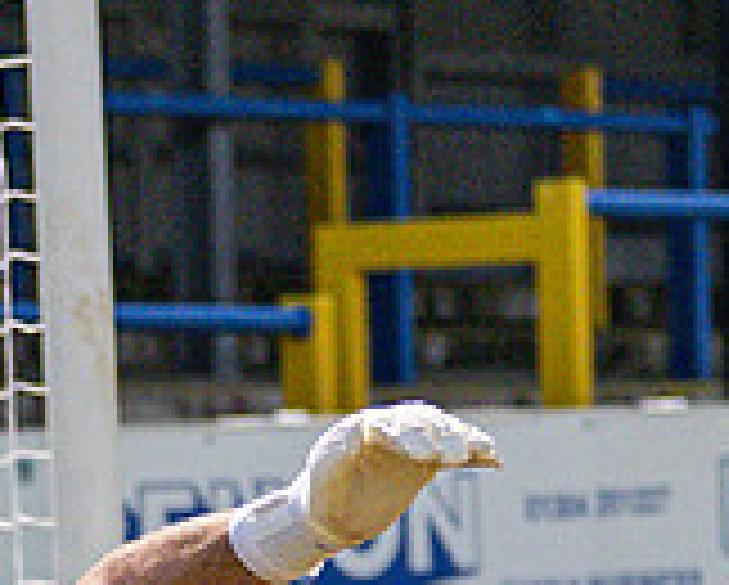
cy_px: 771
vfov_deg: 3.7
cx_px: -181
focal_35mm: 418
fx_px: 9029
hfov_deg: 4.6
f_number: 2.5
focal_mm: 58
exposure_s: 1/26000
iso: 2000
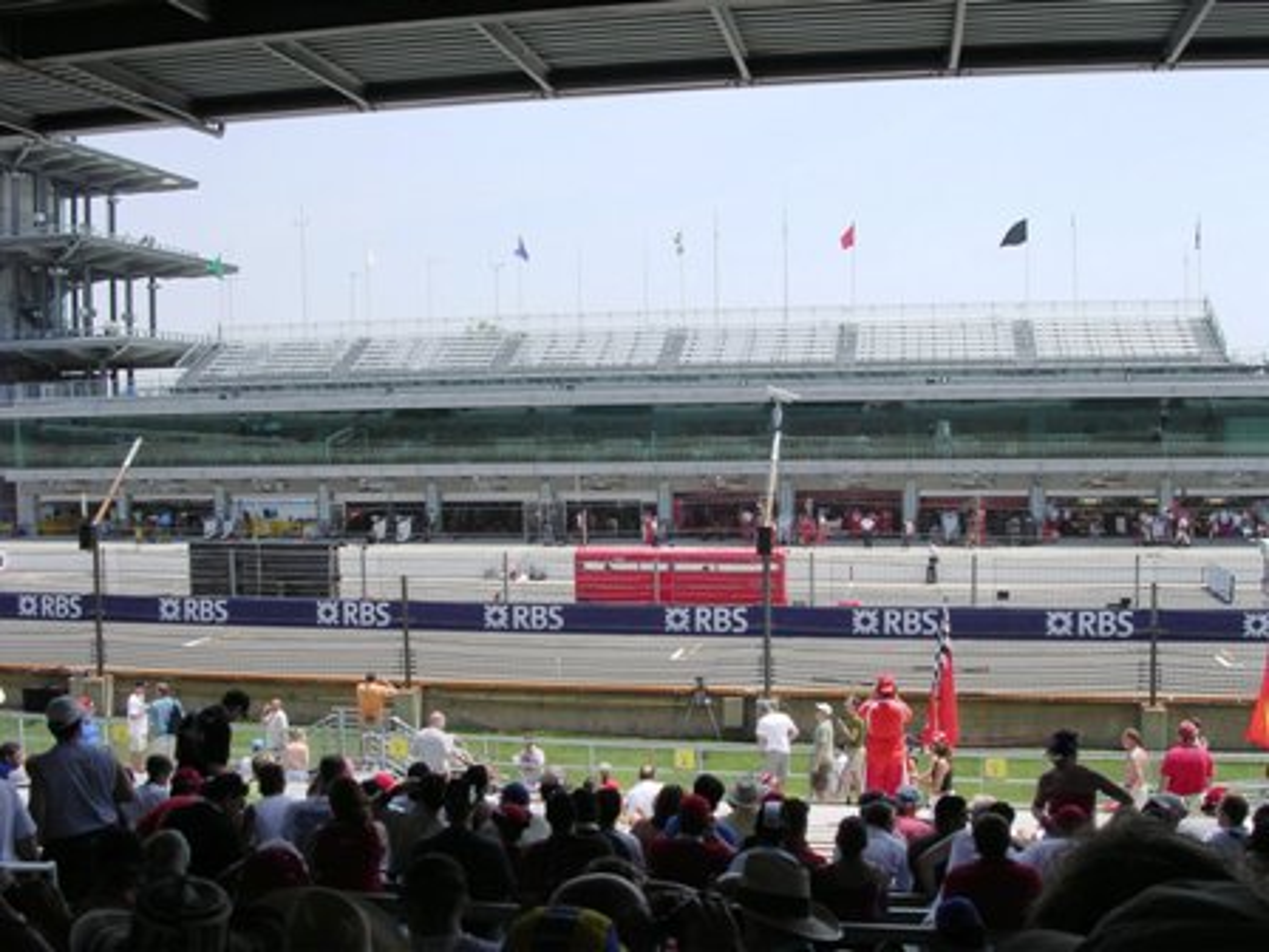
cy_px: 476
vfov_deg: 37.7
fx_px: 1393
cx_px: 634
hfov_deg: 49.0
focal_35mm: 38
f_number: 5.6
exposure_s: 1/278
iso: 100
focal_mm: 5.8
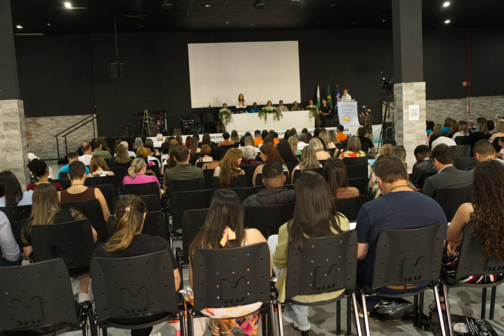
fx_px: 490
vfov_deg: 37.9
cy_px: 168
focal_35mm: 35
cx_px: 252
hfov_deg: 54.4
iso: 6400
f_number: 4
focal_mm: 35
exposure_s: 1/100
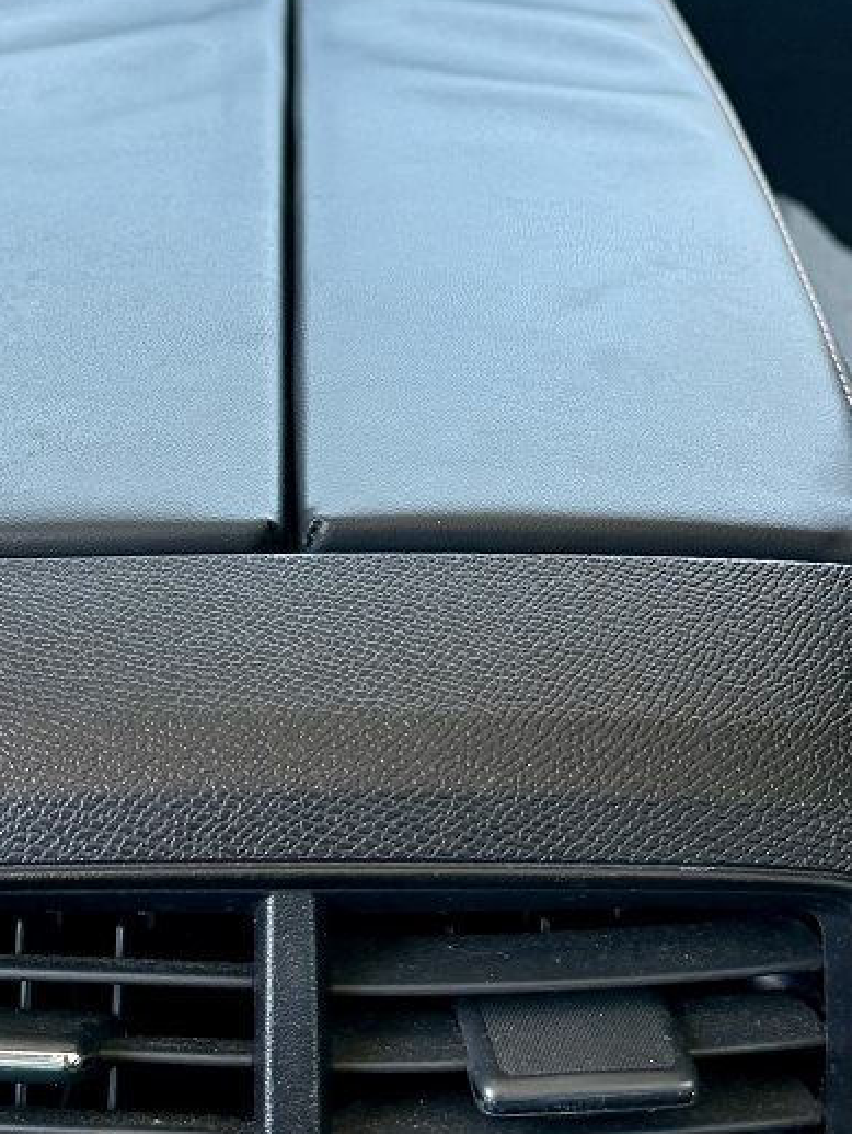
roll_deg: -0.5
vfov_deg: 25.8
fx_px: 2459
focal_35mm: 75
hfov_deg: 19.6
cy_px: 342
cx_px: 290
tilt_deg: -22.3
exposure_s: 1/221
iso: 200
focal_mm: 6.76
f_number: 1.78
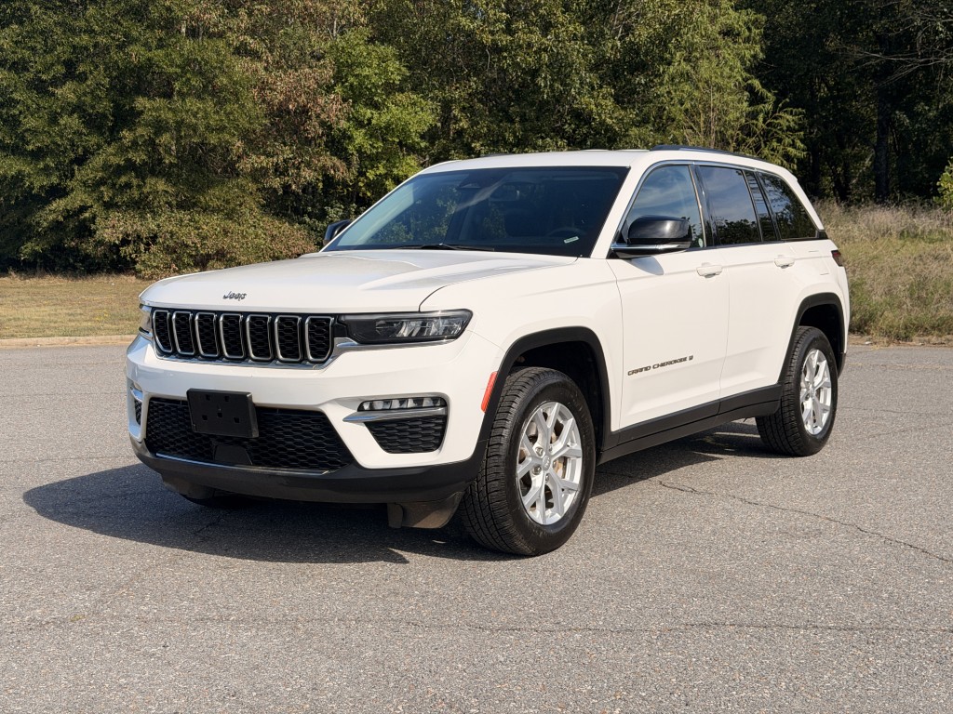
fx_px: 1321
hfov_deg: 39.7
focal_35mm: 48
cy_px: 357
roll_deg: +1.1
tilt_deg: -5.1
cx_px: 476
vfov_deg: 30.3
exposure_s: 1/4587
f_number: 1.78
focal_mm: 6.76
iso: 64
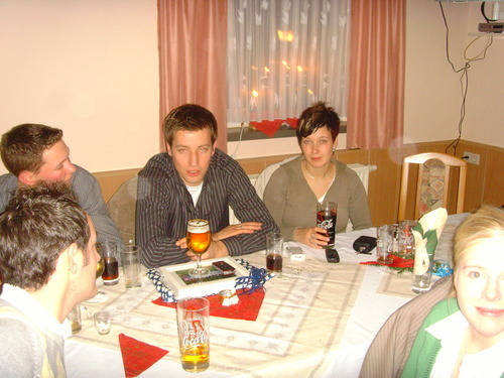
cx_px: 252
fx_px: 568
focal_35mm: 39
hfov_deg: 47.9
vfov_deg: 36.8
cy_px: 189
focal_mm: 6.6
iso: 320
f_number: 3.5
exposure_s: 1/45
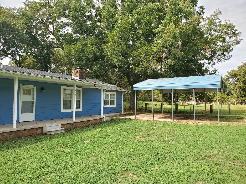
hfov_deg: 67.3
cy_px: 92
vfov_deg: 53.1
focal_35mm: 26
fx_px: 185
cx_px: 123
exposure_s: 1/714
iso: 50
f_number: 2.4
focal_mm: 4.3
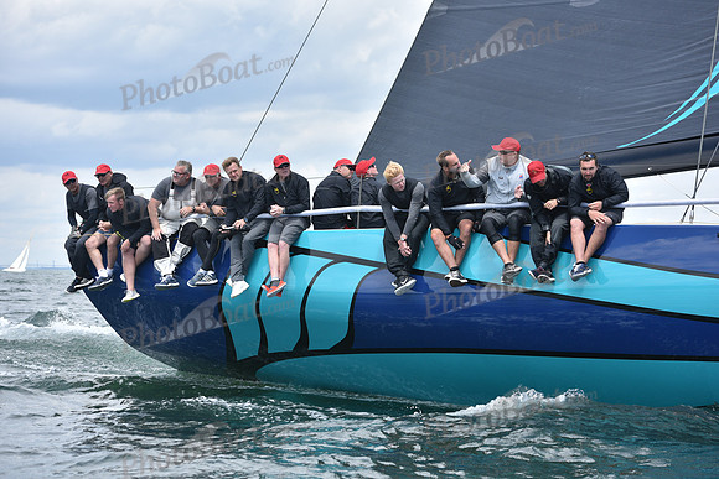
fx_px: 1698
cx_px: 360
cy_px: 240
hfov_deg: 23.9
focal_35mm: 85
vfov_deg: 16.1
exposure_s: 1/1250
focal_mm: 85
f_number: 4.5
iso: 250
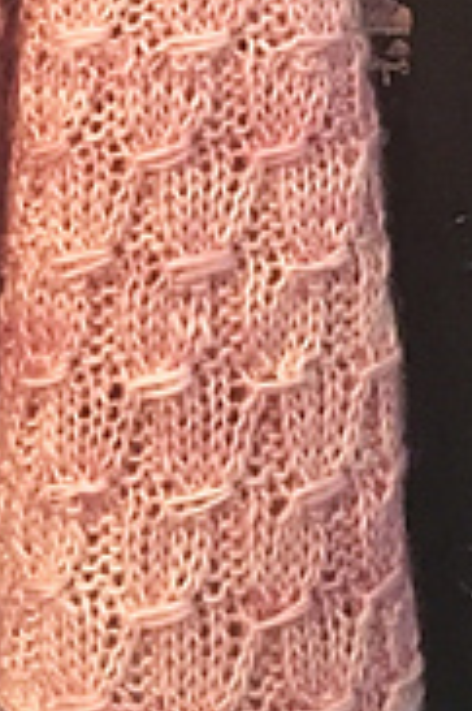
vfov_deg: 17.4
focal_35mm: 106
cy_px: -340
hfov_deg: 12.9
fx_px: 2088
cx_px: 179
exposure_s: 1/15
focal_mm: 4.15
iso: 250
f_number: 2.2
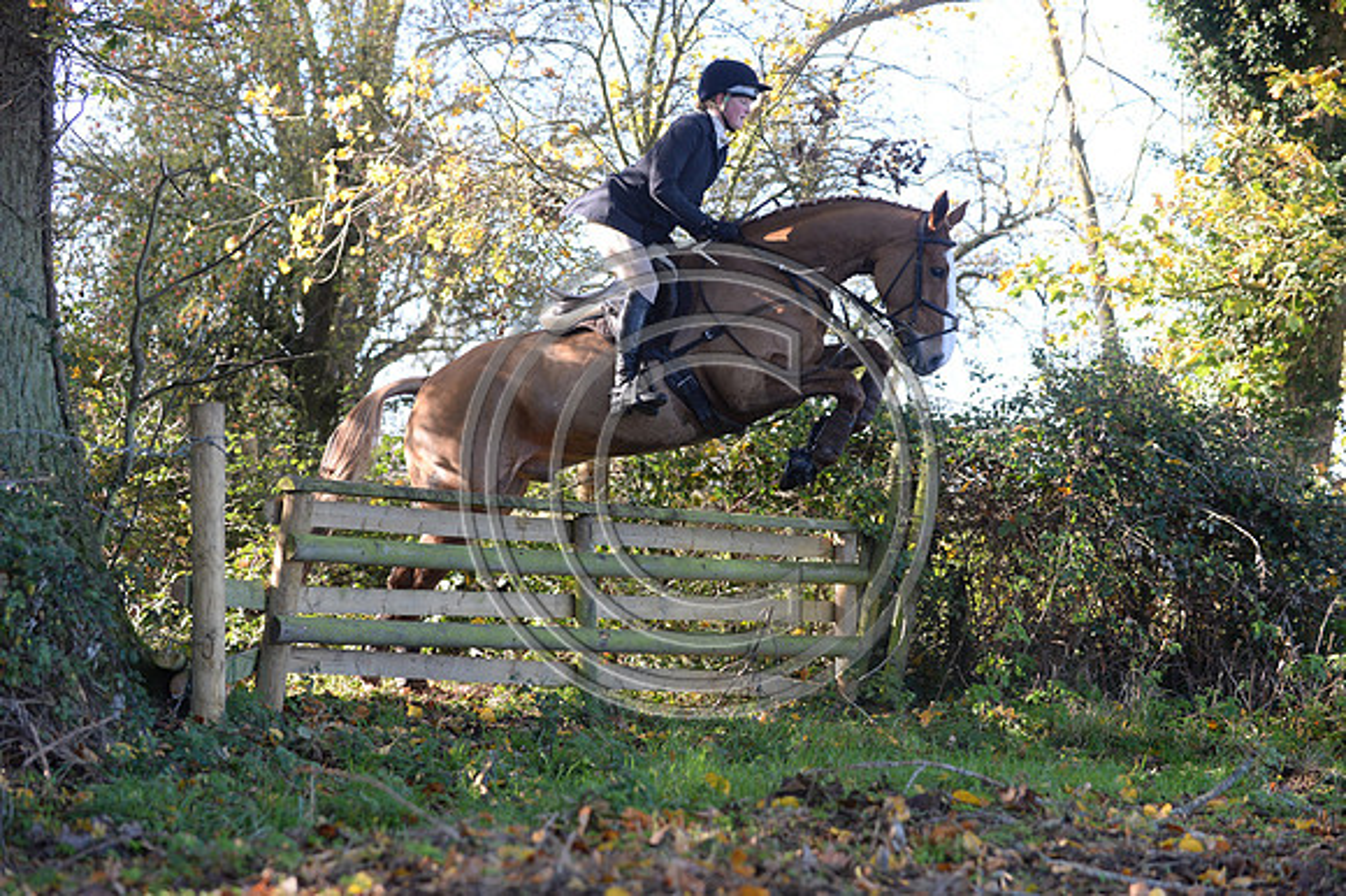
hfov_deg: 28.9
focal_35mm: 70
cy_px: 448
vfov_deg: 19.4
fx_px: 2616
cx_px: 673
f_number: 2.8
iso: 1000
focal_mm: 70
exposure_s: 1/1000
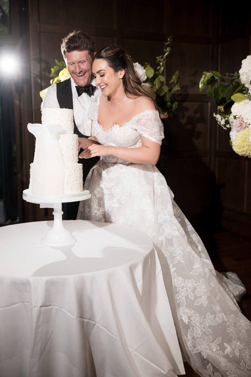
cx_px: 126
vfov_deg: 48.5
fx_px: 418
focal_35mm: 40
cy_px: 188
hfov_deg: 33.4
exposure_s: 1/125
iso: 500
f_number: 3.2
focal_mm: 40
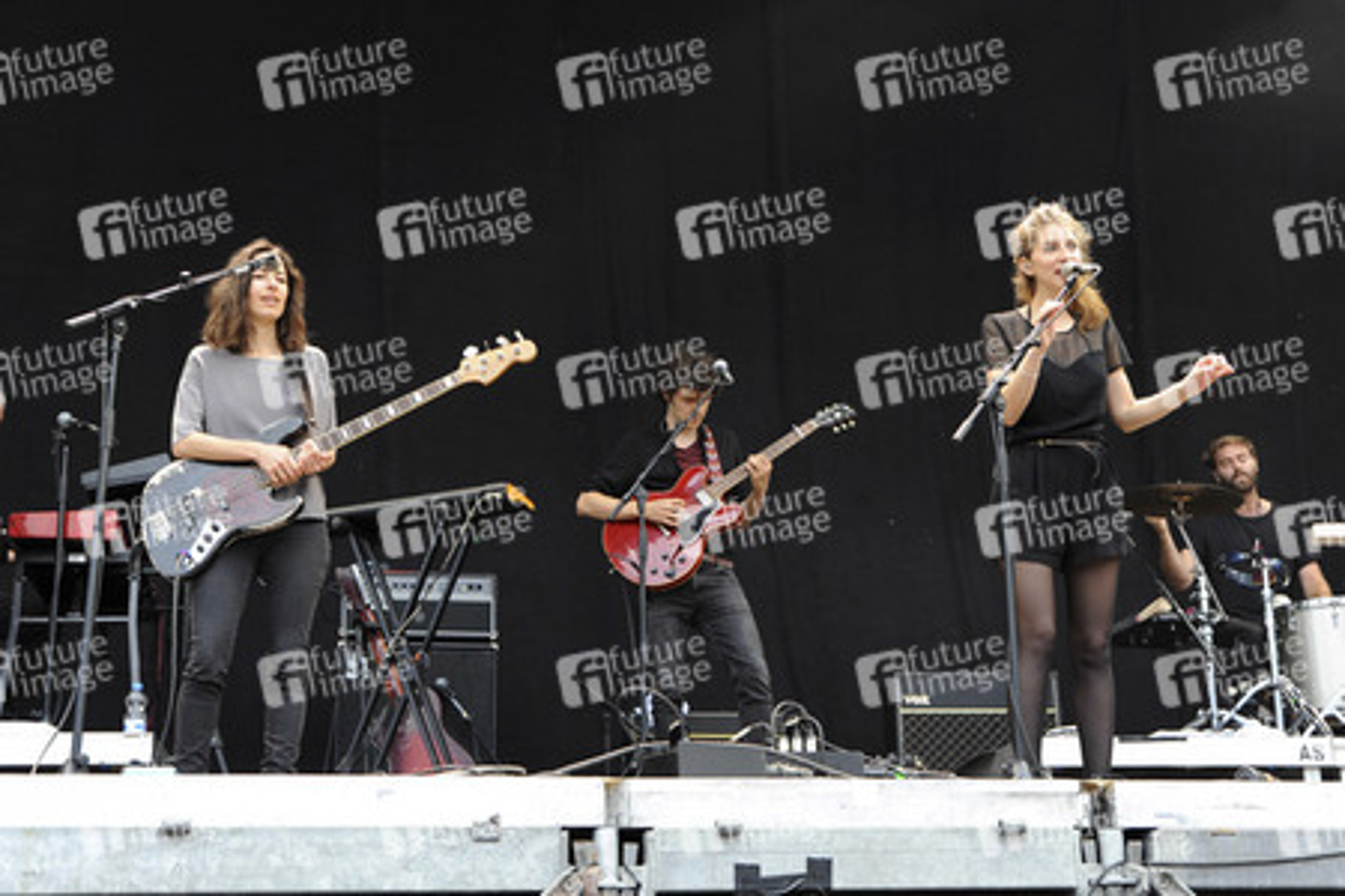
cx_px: 672
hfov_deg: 46.4
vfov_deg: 31.9
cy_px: 448
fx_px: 1569
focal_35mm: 42
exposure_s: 1/200
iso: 1600
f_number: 4.5
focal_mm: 42
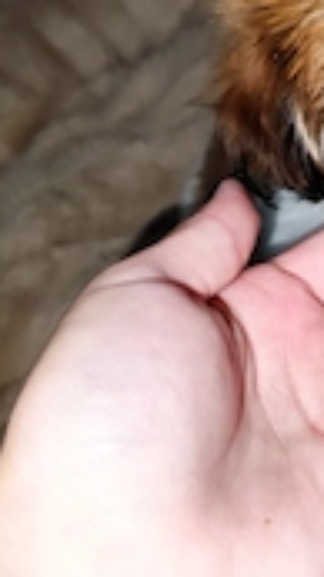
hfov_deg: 19.6
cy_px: 243
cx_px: 374
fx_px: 888
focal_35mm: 58
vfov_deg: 36.0
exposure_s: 1/100
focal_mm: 6.19
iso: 400
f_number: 1.65
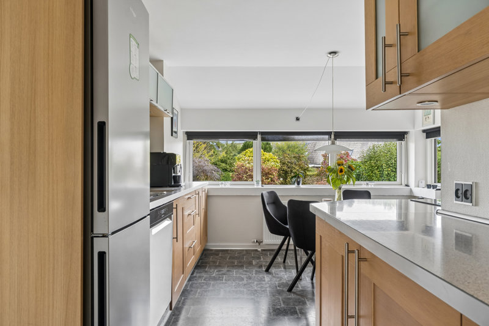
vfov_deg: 51.7
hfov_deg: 72.1
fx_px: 336
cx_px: 244
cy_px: 163
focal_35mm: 25
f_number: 8
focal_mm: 16.5
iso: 200
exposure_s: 1/5
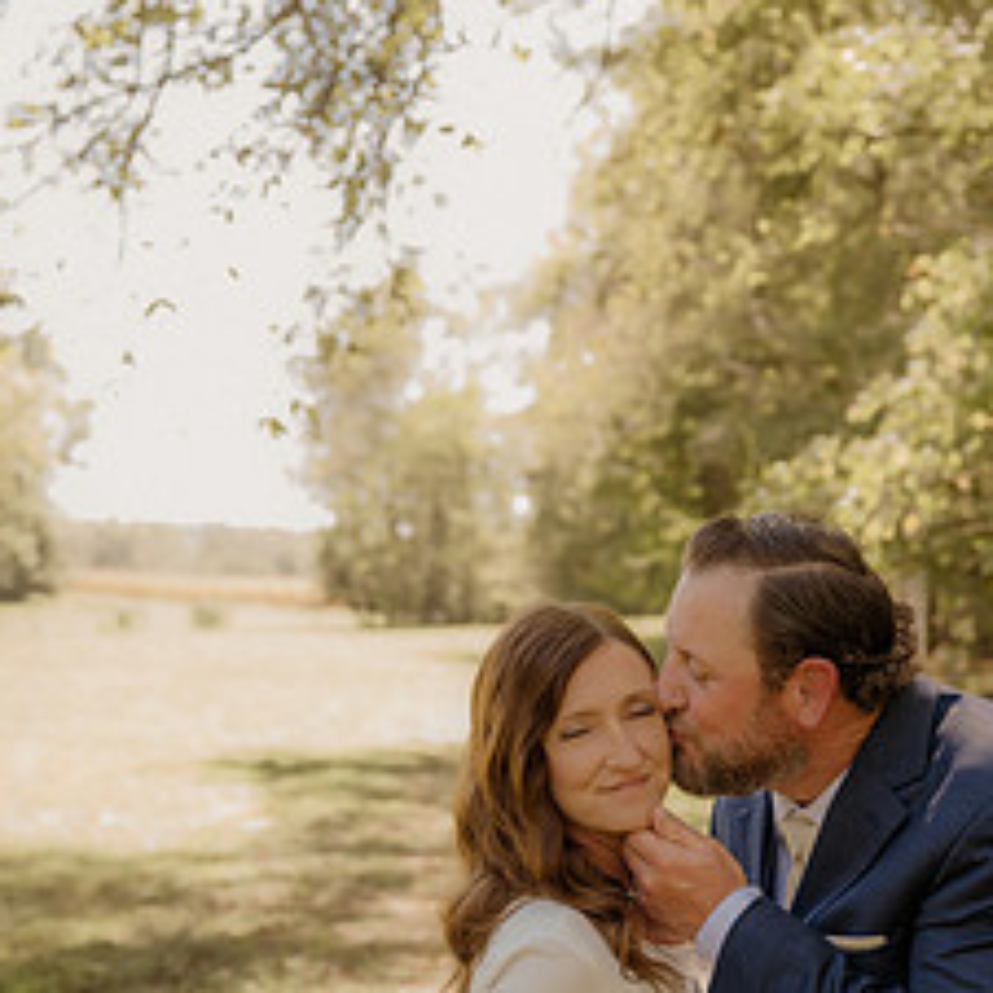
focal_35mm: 71
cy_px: 760
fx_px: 2304
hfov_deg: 24.3
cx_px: 602
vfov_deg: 24.0
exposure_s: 1/320
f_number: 3.5
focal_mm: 42
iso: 400
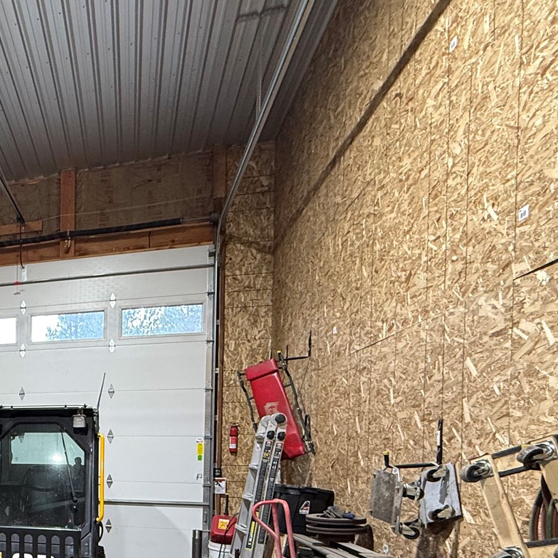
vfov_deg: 48.8
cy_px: 465
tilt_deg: -0.6
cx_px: -70
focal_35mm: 31
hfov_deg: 40.9
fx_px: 565
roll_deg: -1.1
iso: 200
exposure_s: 1/60
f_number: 2.2
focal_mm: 2.22
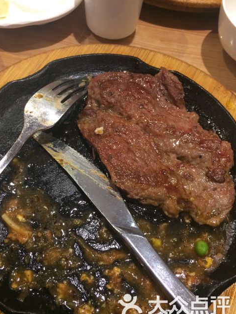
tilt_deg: -65.6
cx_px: 113
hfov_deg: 44.2
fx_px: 291
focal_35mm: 32
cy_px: 158
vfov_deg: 56.8
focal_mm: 4.15
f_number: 2.2
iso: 320
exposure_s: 1/33
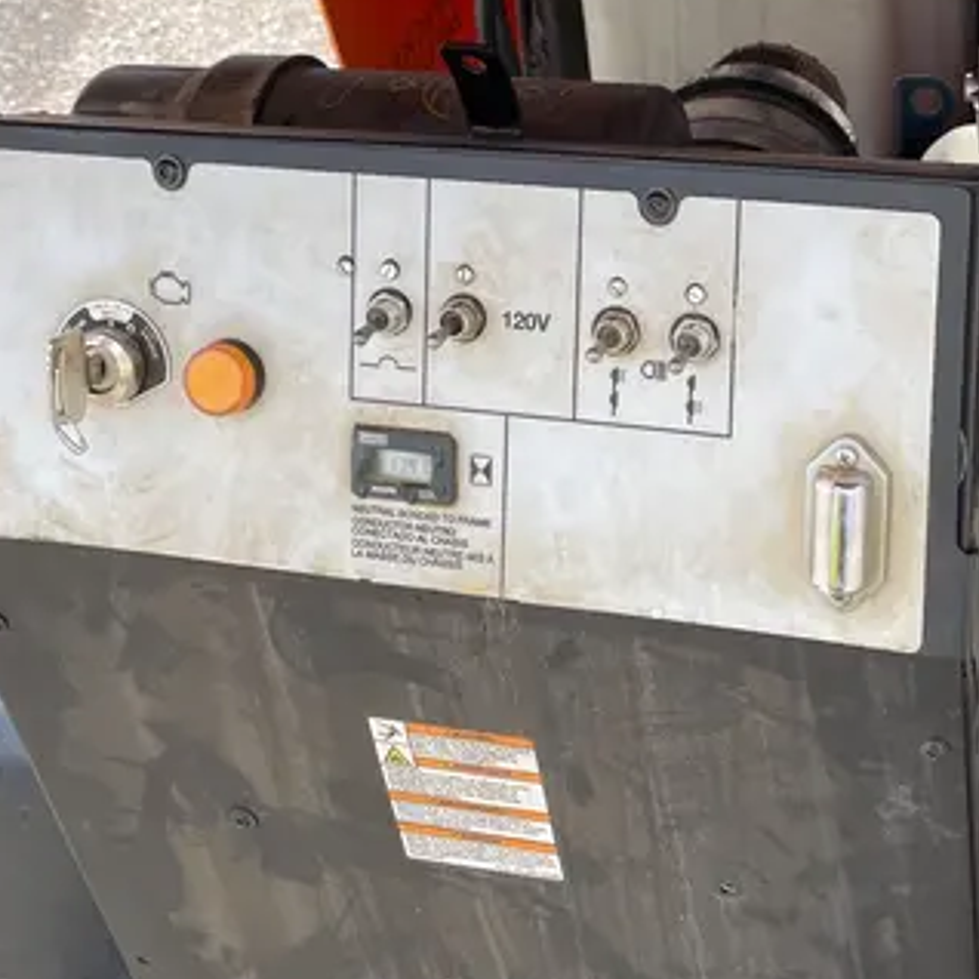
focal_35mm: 53
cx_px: 791
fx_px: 1696
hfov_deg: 31.3
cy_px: 195
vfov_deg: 31.4
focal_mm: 4.2
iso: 32
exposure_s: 1/801
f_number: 1.6
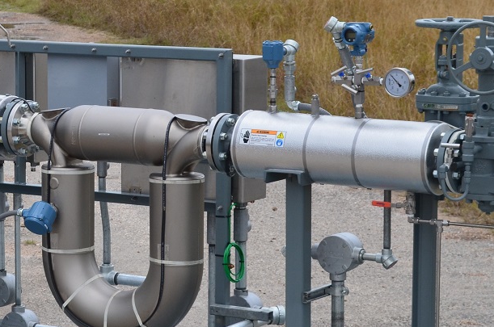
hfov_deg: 12.1
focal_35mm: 167
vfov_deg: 8.2
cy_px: 202
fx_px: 2287
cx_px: -71
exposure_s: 1/250
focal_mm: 46
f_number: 10
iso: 320
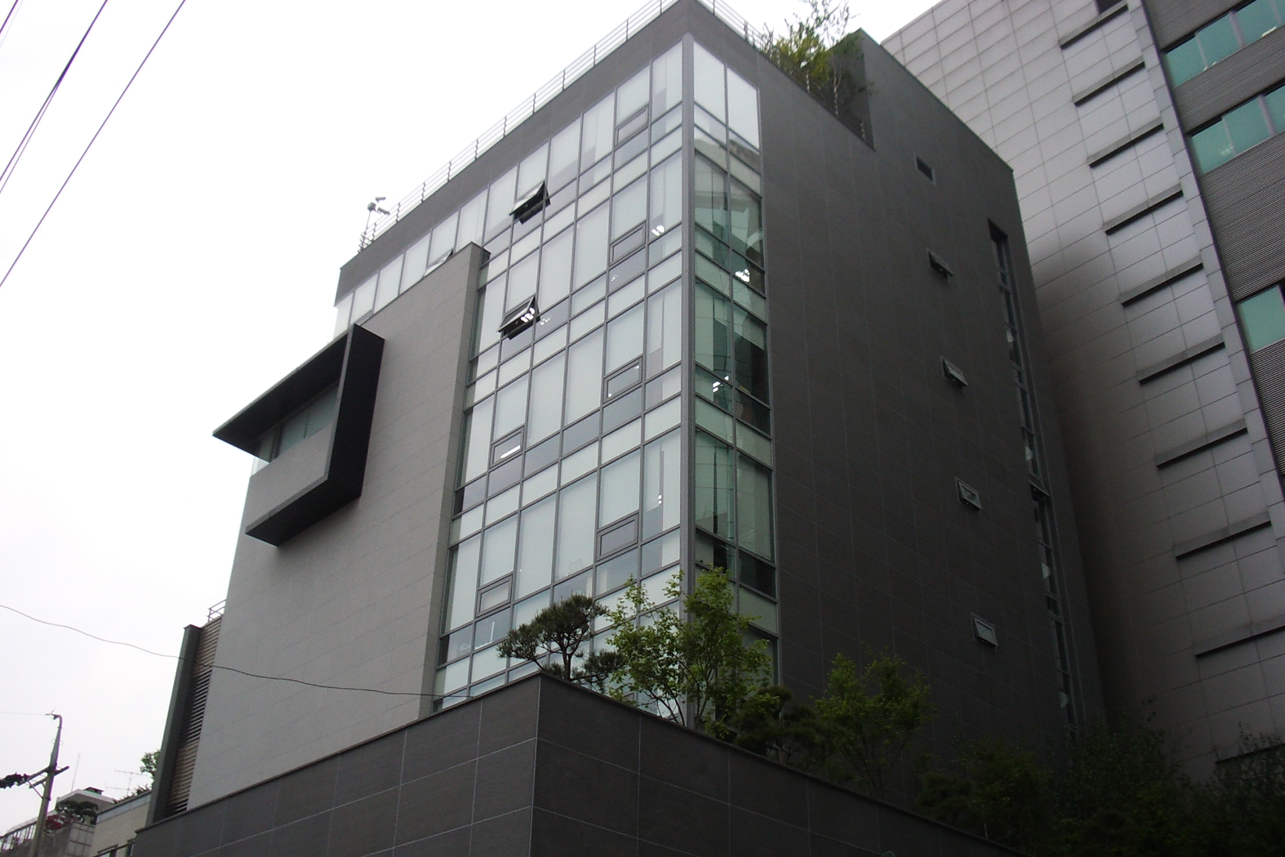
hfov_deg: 51.9
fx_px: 1320
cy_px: 435
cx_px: 636
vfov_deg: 35.9
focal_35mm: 37
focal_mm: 5.8
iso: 80
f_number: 4.3
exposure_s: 1/200
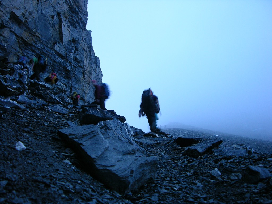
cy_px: 102
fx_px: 275
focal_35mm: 35
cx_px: 136
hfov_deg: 52.6
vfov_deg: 40.7
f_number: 2.8
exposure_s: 1/4.7
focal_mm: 8.9
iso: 155
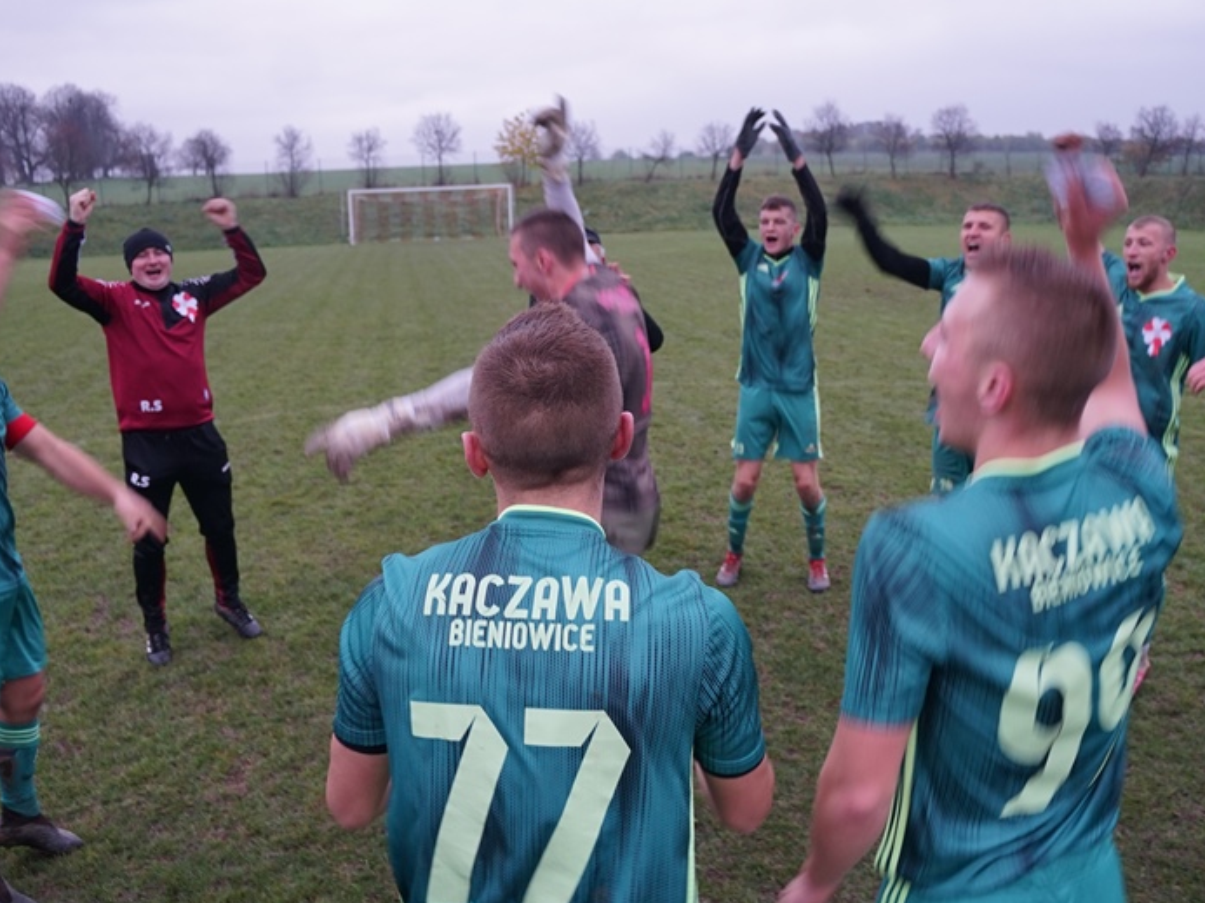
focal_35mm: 30
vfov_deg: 46.8
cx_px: 639
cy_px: 457
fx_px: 1044
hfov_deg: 59.9
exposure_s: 1/60
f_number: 4
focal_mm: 18
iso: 400
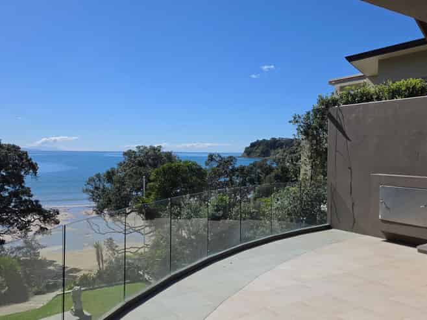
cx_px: 214
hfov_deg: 73.9
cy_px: 160
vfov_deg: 58.8
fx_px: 284
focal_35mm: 23
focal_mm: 6.5
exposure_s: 1/10000
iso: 50
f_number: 1.4
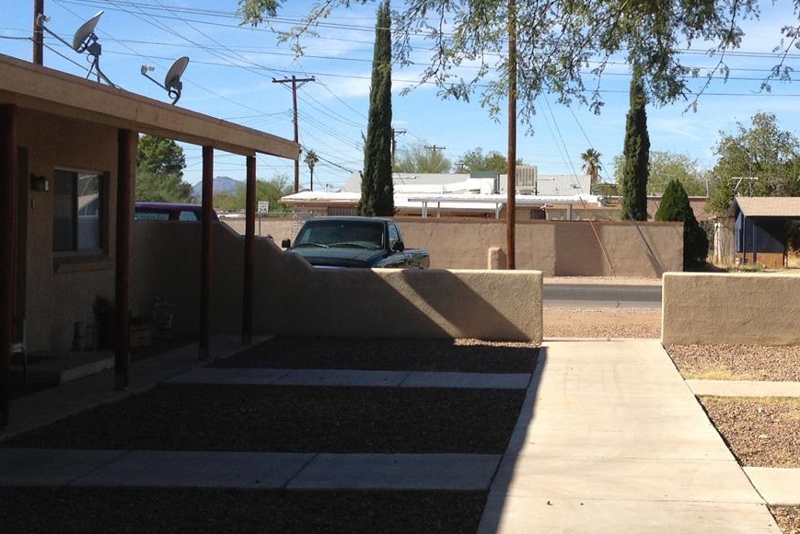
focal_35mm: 67
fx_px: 1489
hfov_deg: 29.6
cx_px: 594
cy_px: 231
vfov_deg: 20.3
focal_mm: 4.28
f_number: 2.4
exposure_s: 1/1534
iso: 50
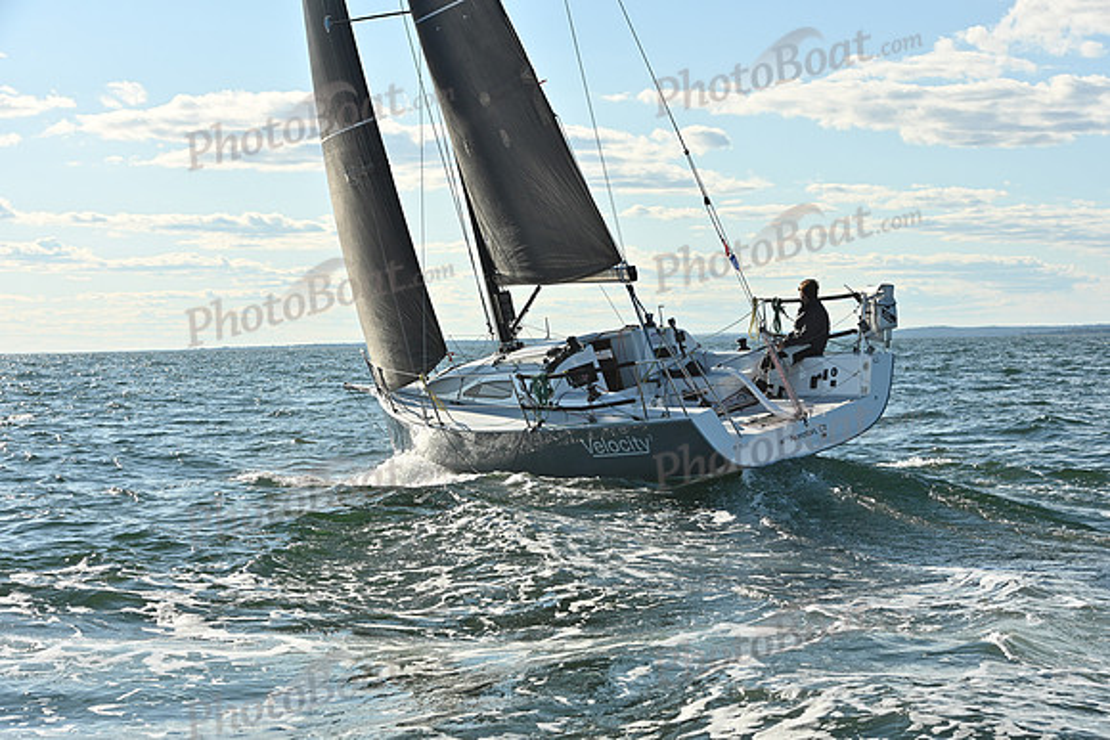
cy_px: 370
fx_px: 2159
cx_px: 555
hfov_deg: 28.8
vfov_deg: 19.5
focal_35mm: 70
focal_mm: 70
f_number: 8
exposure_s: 1/1250
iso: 320
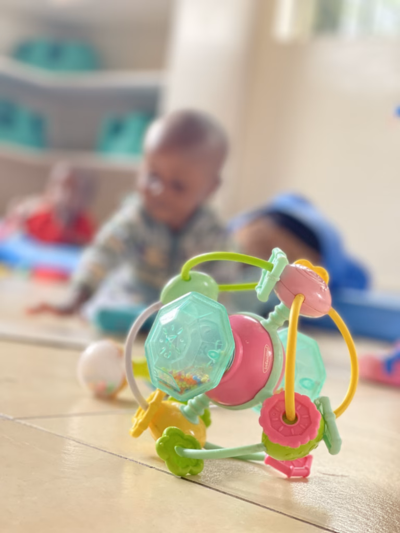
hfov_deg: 22.9
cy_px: 266
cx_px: 200
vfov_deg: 30.3
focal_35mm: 64
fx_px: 986
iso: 250
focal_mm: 7.5
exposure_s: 1/84
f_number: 2.2
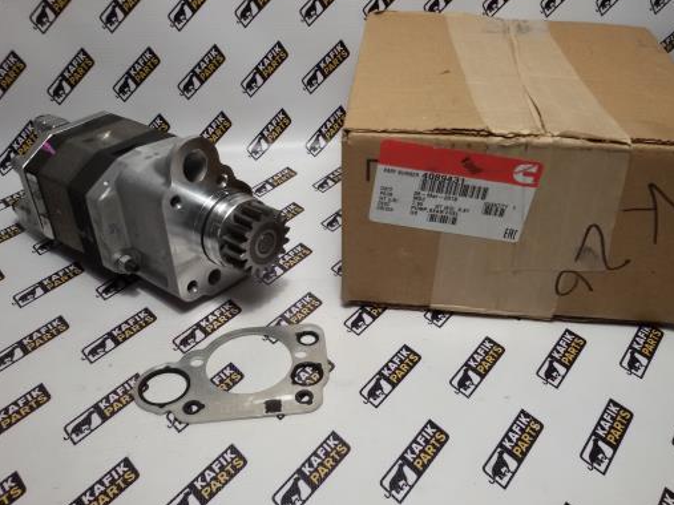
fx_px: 642
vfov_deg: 42.9
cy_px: 248
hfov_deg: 55.3
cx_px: 356
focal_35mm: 33
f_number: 2.4
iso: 64
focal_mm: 2.93
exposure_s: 1/33
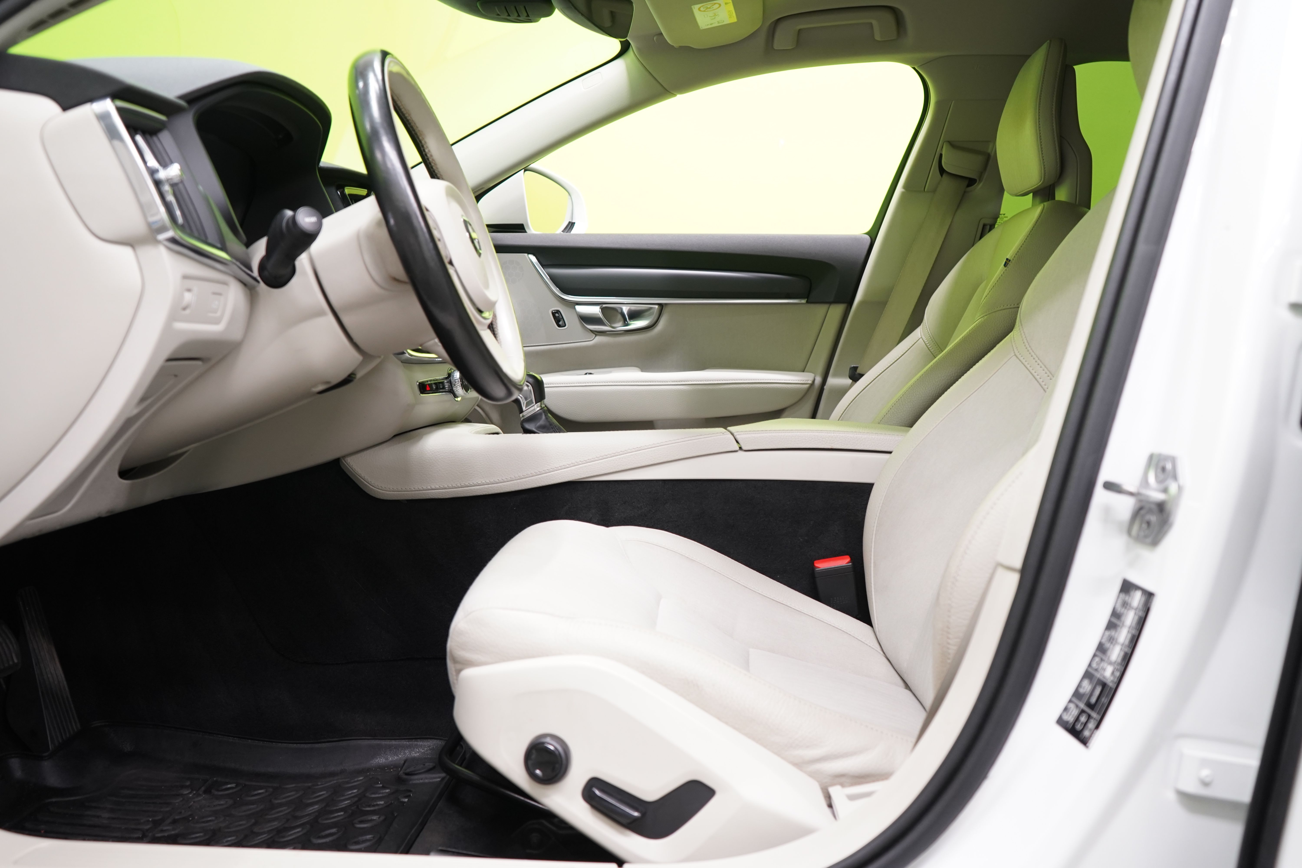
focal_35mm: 32
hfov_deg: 58.7
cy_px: 434
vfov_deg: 41.1
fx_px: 1157
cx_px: 651
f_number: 5
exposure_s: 1/25
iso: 1250
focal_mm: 32
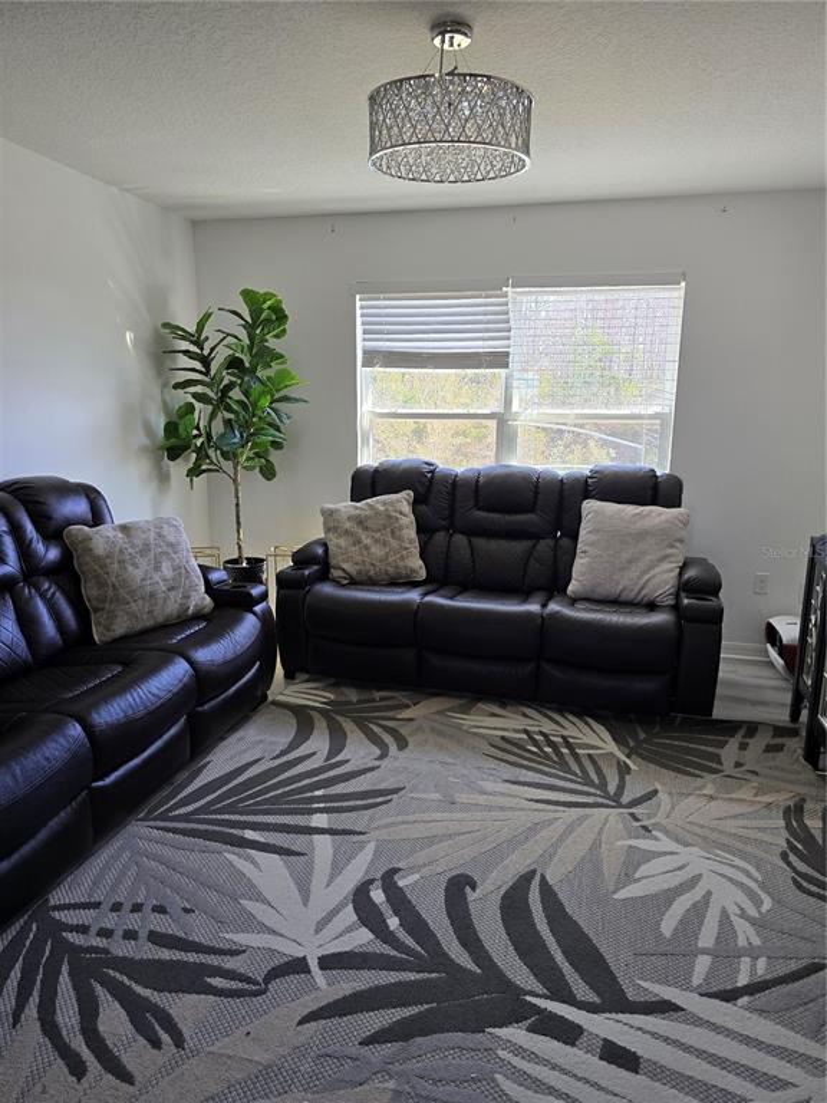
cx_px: 414
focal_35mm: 23
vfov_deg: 73.9
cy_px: 552
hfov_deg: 58.9
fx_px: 733
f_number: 1.7
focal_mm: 6.3
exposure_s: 1/180
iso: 125
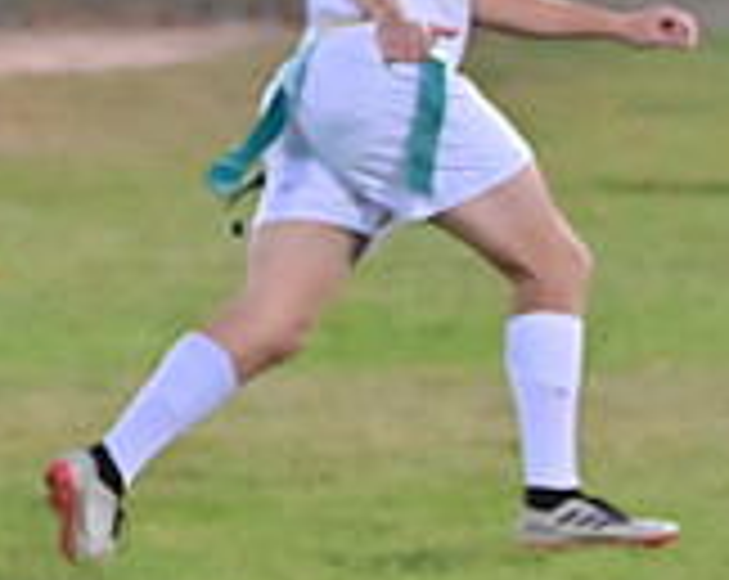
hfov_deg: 2.6
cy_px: 178
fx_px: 16303
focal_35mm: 757
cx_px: 1120
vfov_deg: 2.0
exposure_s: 1/500
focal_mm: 150
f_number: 4
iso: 6400
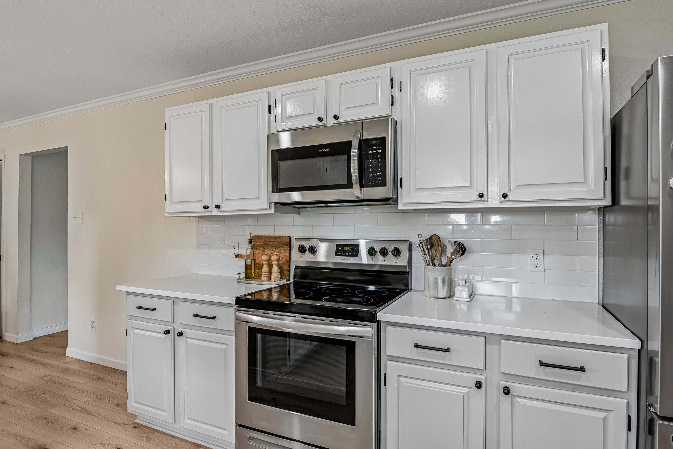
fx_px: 355
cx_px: 336
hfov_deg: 86.9
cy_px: 224
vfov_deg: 64.5
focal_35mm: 19
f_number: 8
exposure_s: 1/15
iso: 400
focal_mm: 19
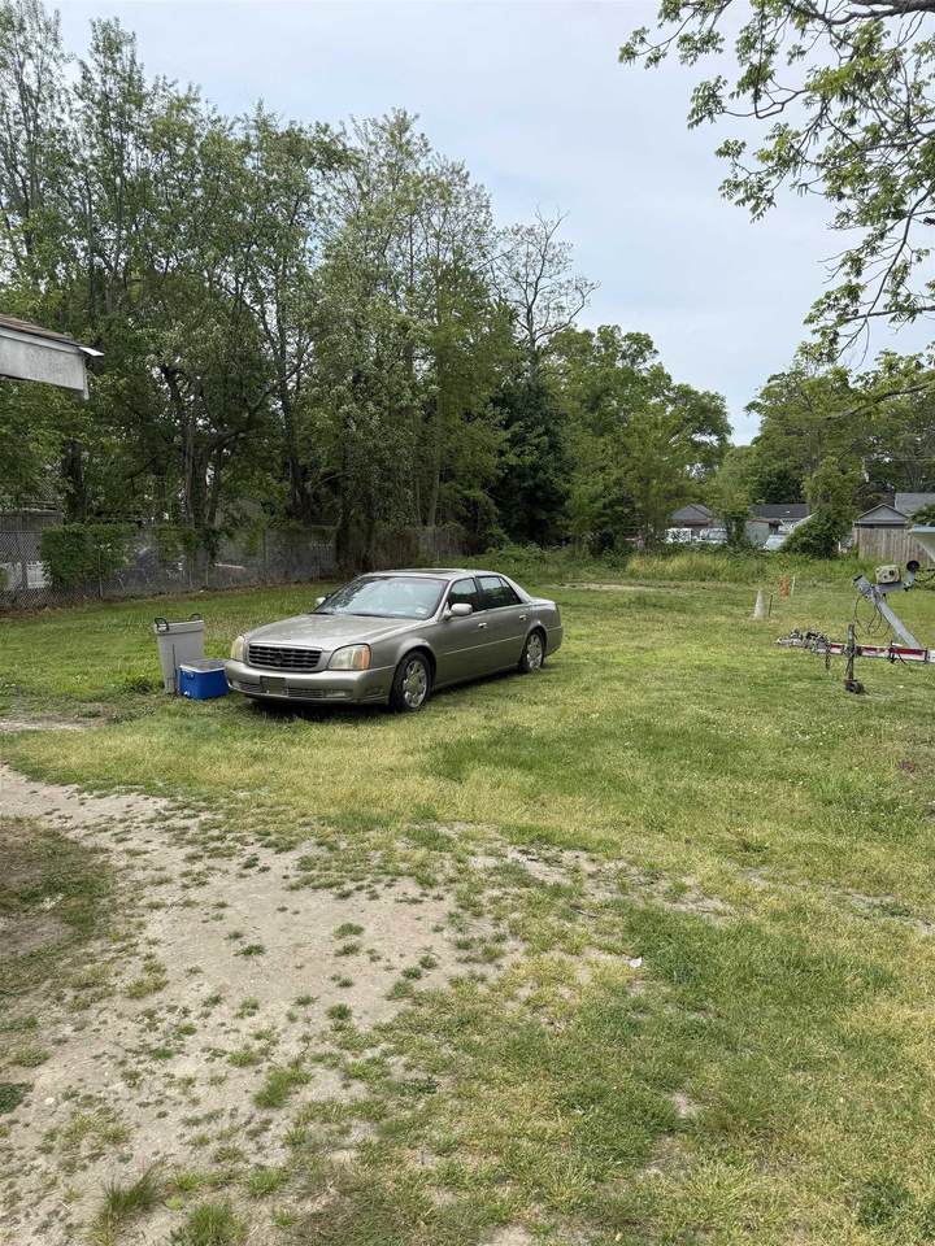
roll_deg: -0.5
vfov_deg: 71.6
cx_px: 468
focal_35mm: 24
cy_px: 623
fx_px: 864
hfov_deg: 56.8
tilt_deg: -5.0
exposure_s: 1/3021
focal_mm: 6.76
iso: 80
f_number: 1.78
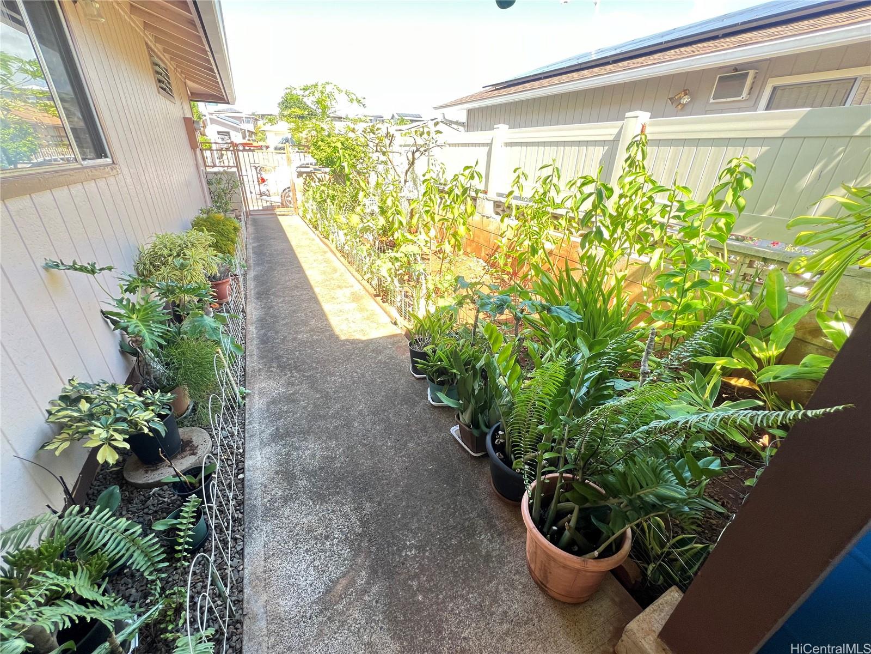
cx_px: 436
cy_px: 327
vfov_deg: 89.9
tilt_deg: -27.1
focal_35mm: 13
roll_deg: -1.6
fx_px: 327
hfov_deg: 106.2
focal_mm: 1.57
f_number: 1.8
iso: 80
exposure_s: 1/99
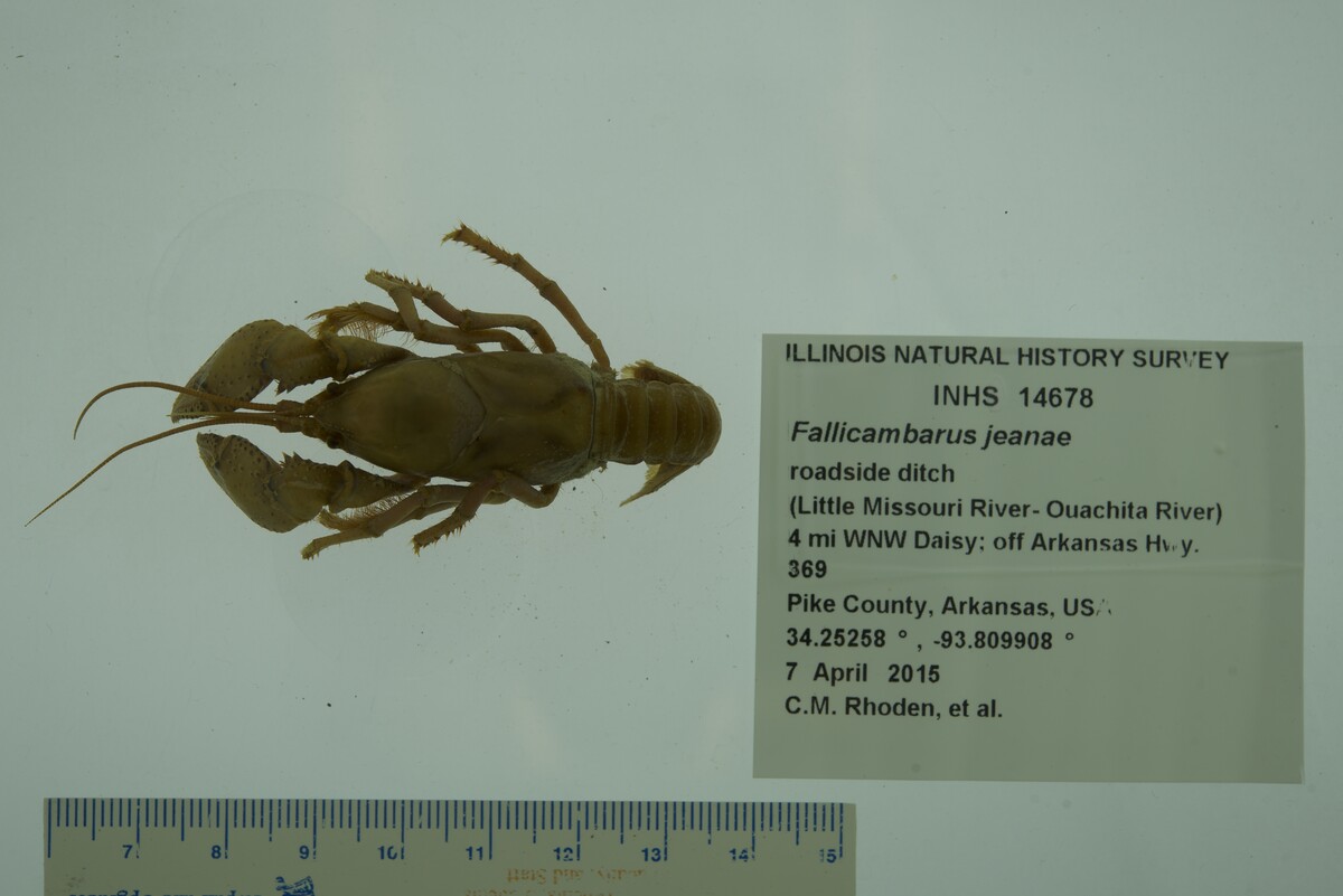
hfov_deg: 33.4
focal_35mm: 60
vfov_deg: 22.6
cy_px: 448
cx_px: 672
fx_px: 2239
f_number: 9
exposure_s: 1/100
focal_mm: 60
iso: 50
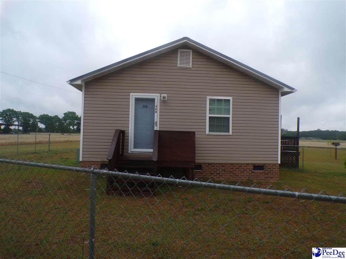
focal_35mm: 24
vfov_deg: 56.8
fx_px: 240
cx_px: 173
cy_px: 130
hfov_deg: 71.6
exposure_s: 1/400
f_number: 4.4
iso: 100
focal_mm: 4.3
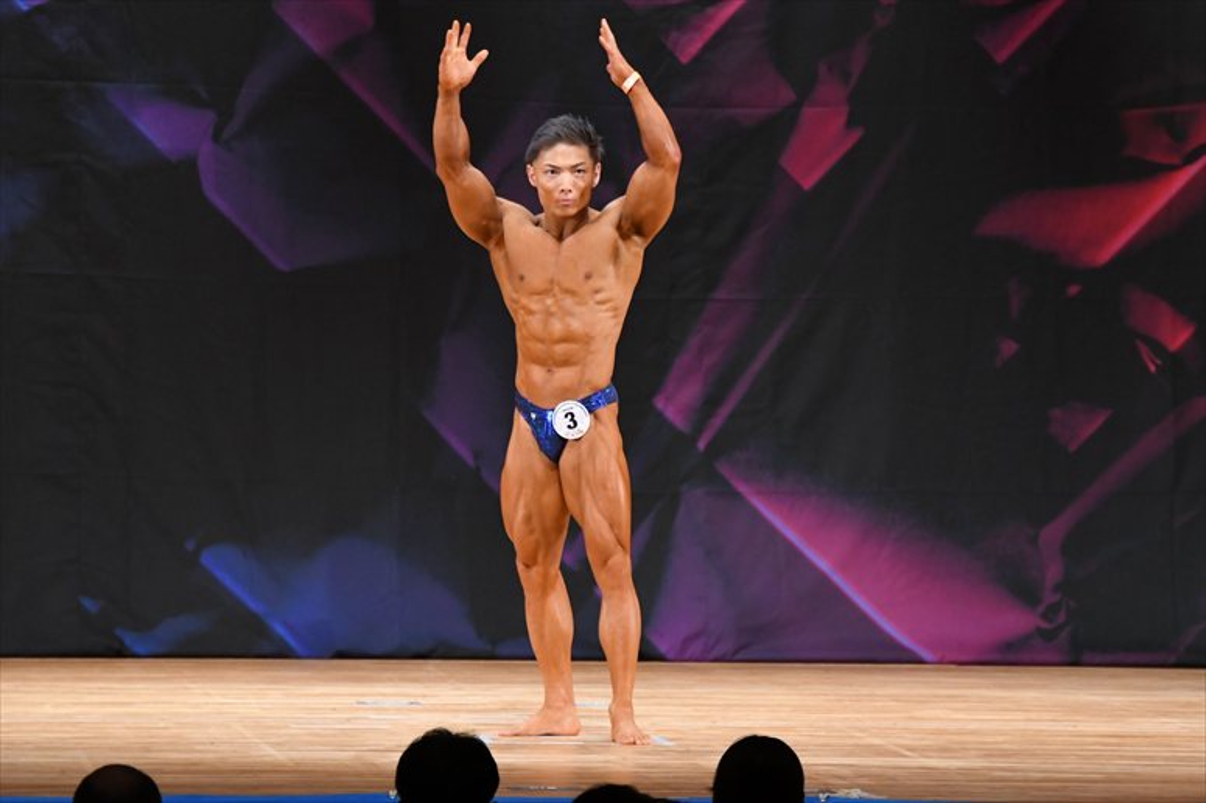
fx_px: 8538
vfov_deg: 5.4
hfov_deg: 8.1
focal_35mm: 255
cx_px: 603
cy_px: 402
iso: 3200
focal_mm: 170
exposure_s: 1/400
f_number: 5.6
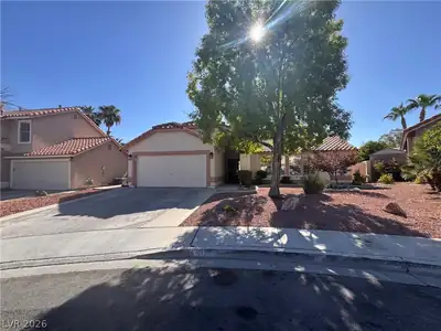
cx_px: 220
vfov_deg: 85.7
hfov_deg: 102.1
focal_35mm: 14
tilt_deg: +2.9
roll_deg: +0.2
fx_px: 178
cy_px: 166
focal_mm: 2.22
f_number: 2.2
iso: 40
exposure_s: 1/980
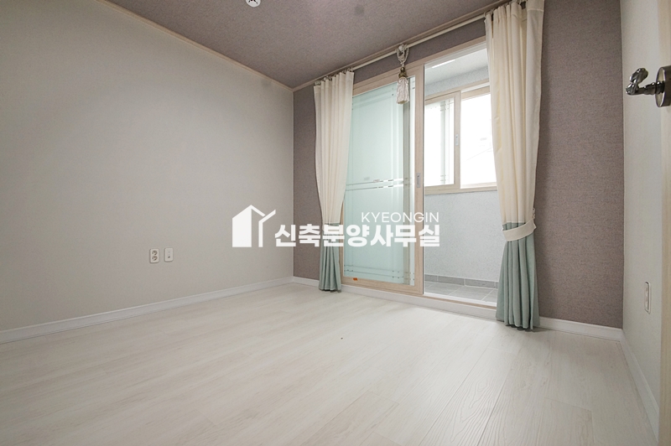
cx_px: 336
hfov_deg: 100.4
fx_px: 279
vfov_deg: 77.2
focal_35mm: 15
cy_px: 223
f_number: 9
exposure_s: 1/30
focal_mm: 10
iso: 800
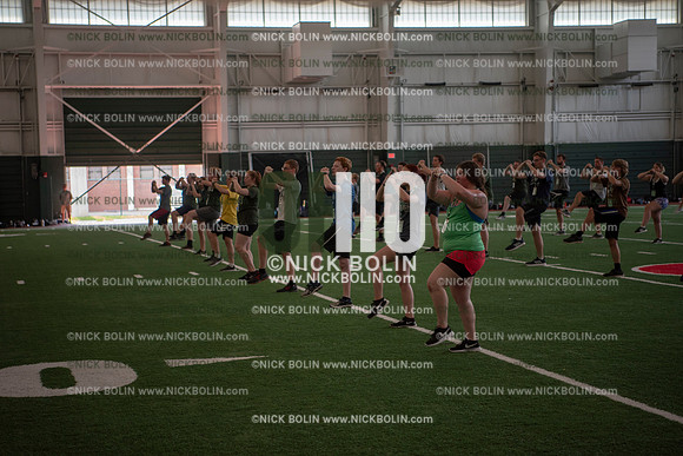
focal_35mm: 70
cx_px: 342
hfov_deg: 28.8
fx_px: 1328
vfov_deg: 19.5
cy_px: 228
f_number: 2.8
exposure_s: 1/320
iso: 640
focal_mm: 70
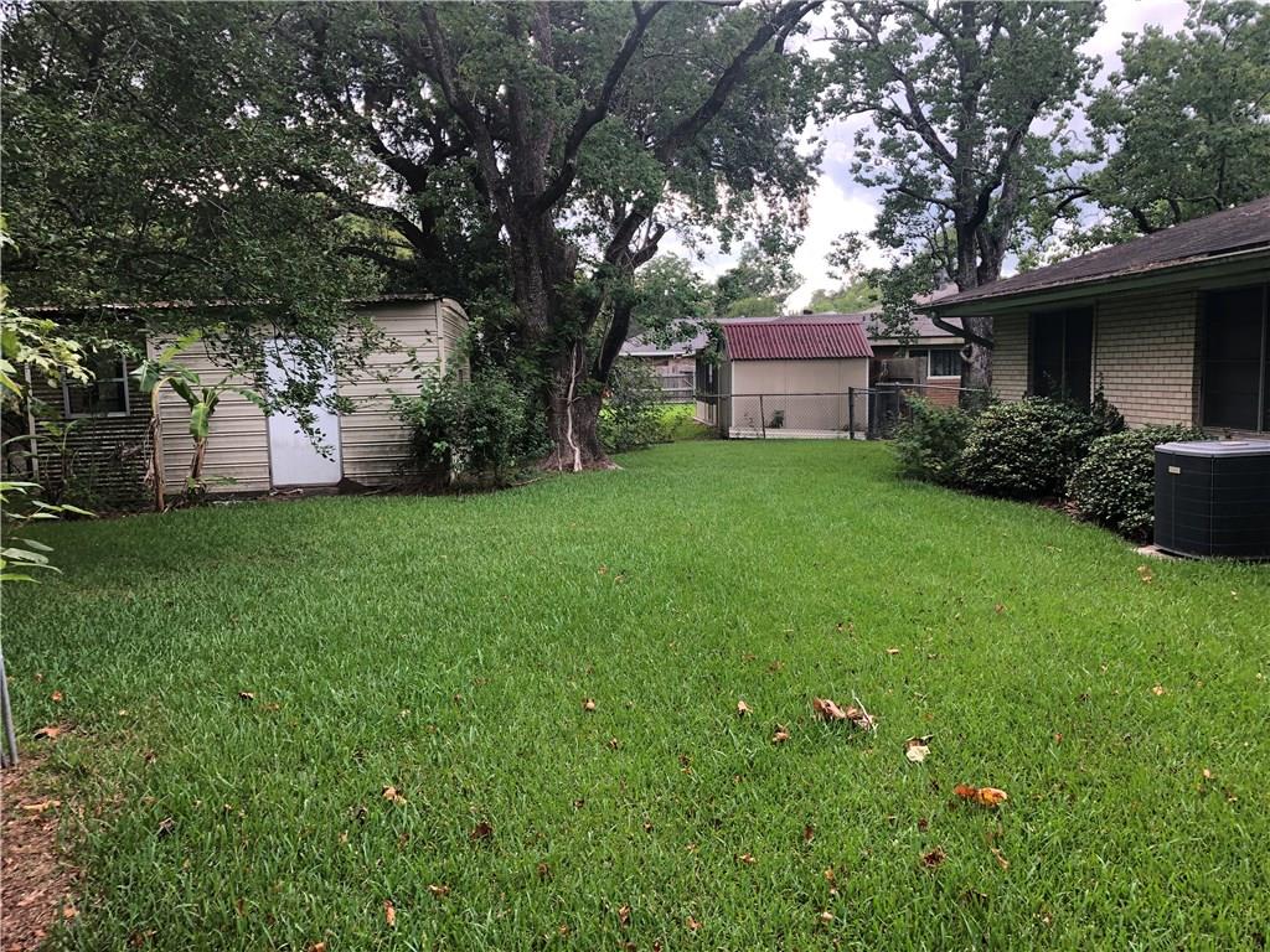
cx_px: 635
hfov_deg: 63.4
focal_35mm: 28
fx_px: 1027
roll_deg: +1.5
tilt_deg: -7.0
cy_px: 476
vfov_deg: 49.7
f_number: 1.8
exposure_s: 1/120
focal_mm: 3.99
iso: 25
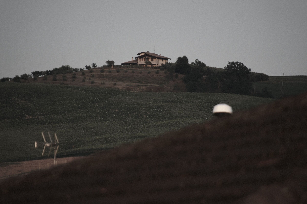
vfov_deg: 3.1
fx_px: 3837
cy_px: 102
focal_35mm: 450
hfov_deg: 4.6
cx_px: 154
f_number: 6.7
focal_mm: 300
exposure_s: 1/320
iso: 200
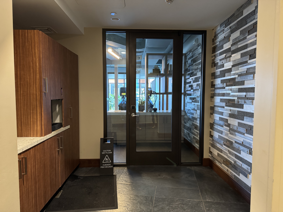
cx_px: 142
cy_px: 106
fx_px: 196
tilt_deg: -4.1
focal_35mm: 24
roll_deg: -0.4
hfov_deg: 71.6
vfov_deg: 56.8
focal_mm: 6.76
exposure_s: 1/40
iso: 640
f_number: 1.78
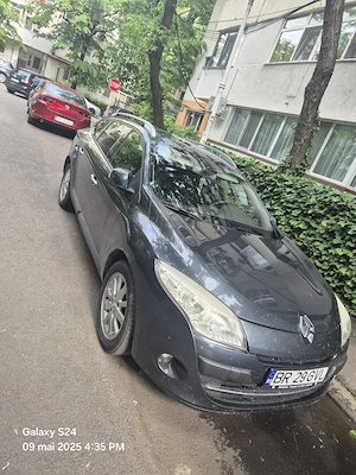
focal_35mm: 23
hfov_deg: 58.9
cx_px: 178
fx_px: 315
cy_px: 238
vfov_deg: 73.9
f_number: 1.8
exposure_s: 1/182
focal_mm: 5.4
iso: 40
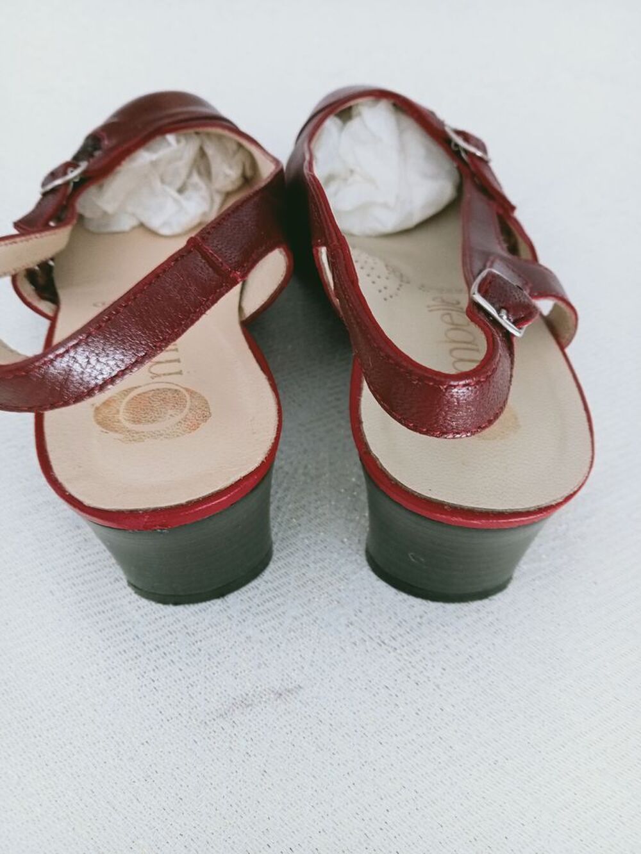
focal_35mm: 28
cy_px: 427
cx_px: 320
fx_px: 691
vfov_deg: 63.4
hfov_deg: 49.8
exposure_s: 1/33.3
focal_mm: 3.46
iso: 312
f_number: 2.2
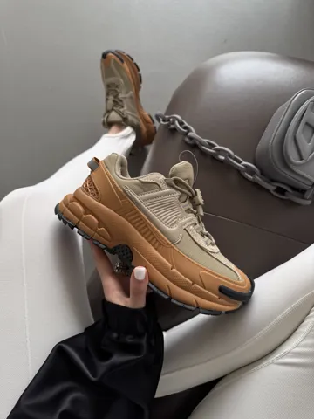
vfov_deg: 71.6
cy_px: 210
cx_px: 157
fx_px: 290
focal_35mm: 24
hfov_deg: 56.8
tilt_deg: -79.4
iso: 80
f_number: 1.78
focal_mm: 6.76
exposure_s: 1/121
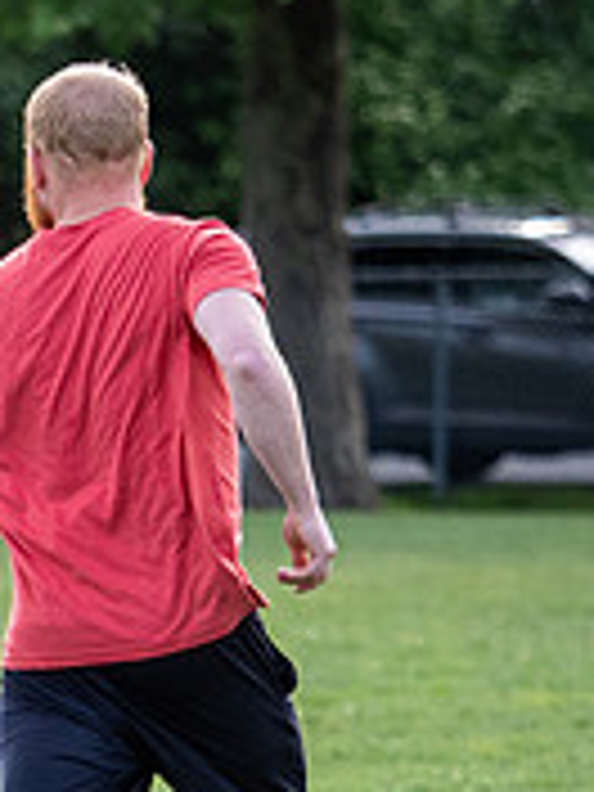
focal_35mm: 723
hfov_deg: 2.1
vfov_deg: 2.7
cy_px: 560
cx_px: -612
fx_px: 16542
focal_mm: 110
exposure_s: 1/1250
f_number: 2.8
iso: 400
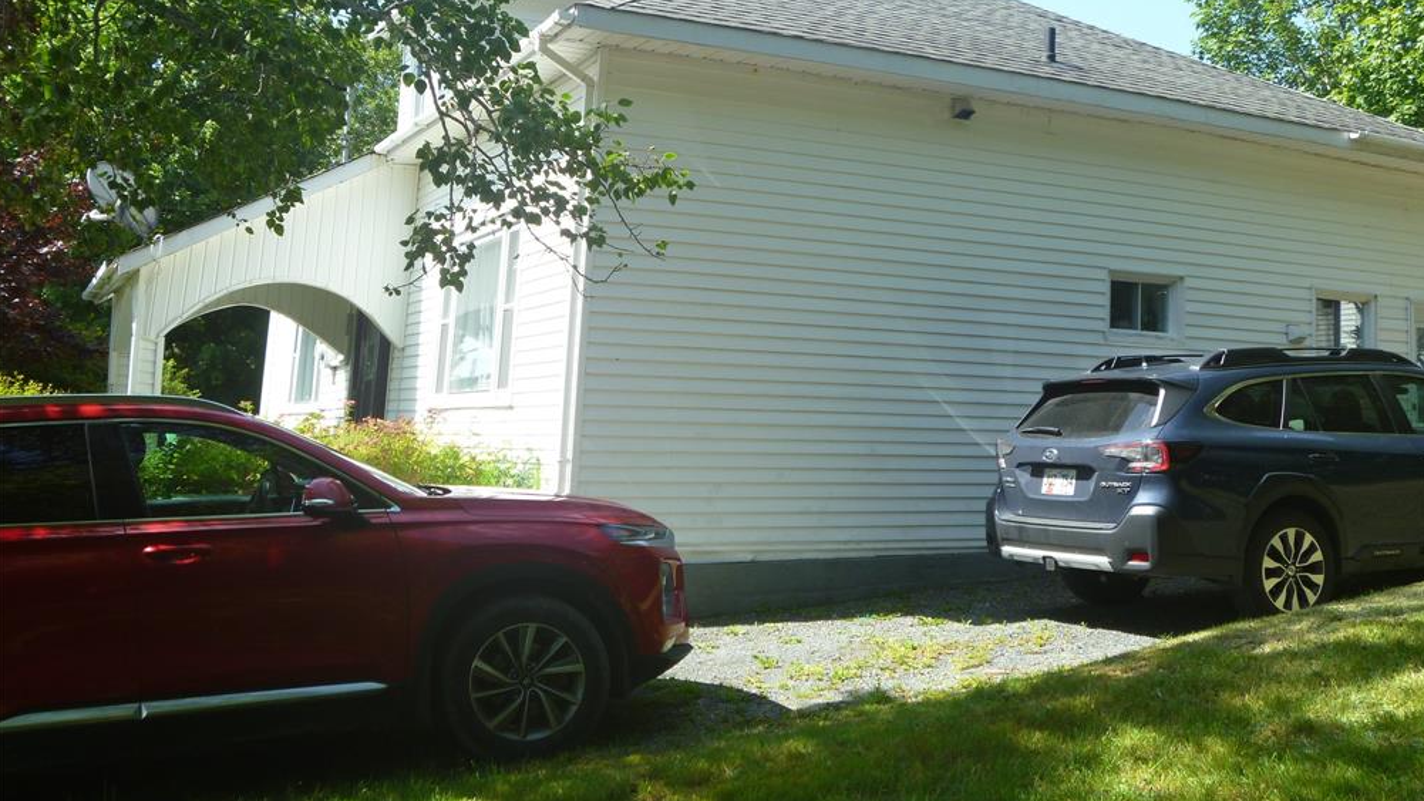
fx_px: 1473
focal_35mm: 39
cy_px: 313
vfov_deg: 30.3
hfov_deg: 51.6
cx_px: 723
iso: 80
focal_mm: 6.3
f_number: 3.5
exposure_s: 1/200
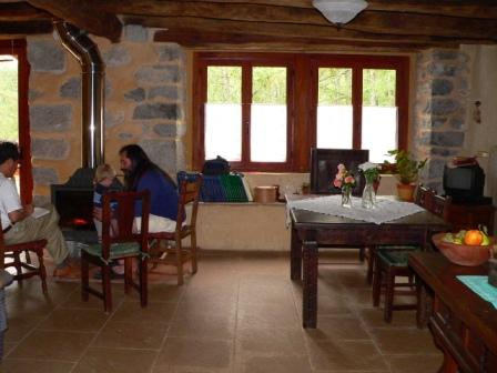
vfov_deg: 39.7
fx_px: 517
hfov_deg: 51.4
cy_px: 186
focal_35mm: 36
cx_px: 248
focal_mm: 6
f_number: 2.8
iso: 400
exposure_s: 1/100
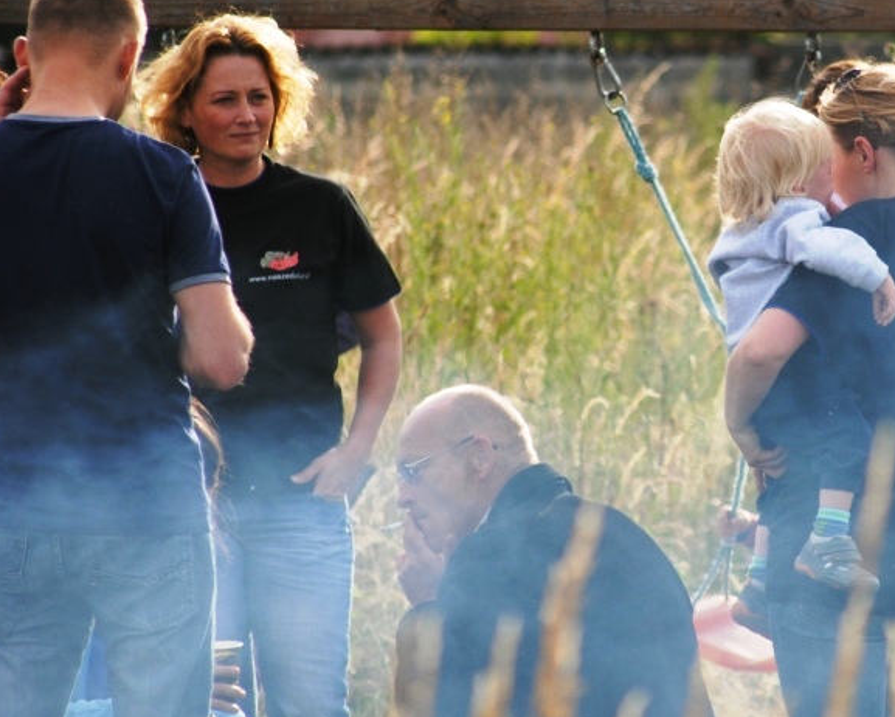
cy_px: 249
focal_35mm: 550
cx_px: 777
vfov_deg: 2.8
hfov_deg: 3.5
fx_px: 14574
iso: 250
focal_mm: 220
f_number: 5
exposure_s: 1/500
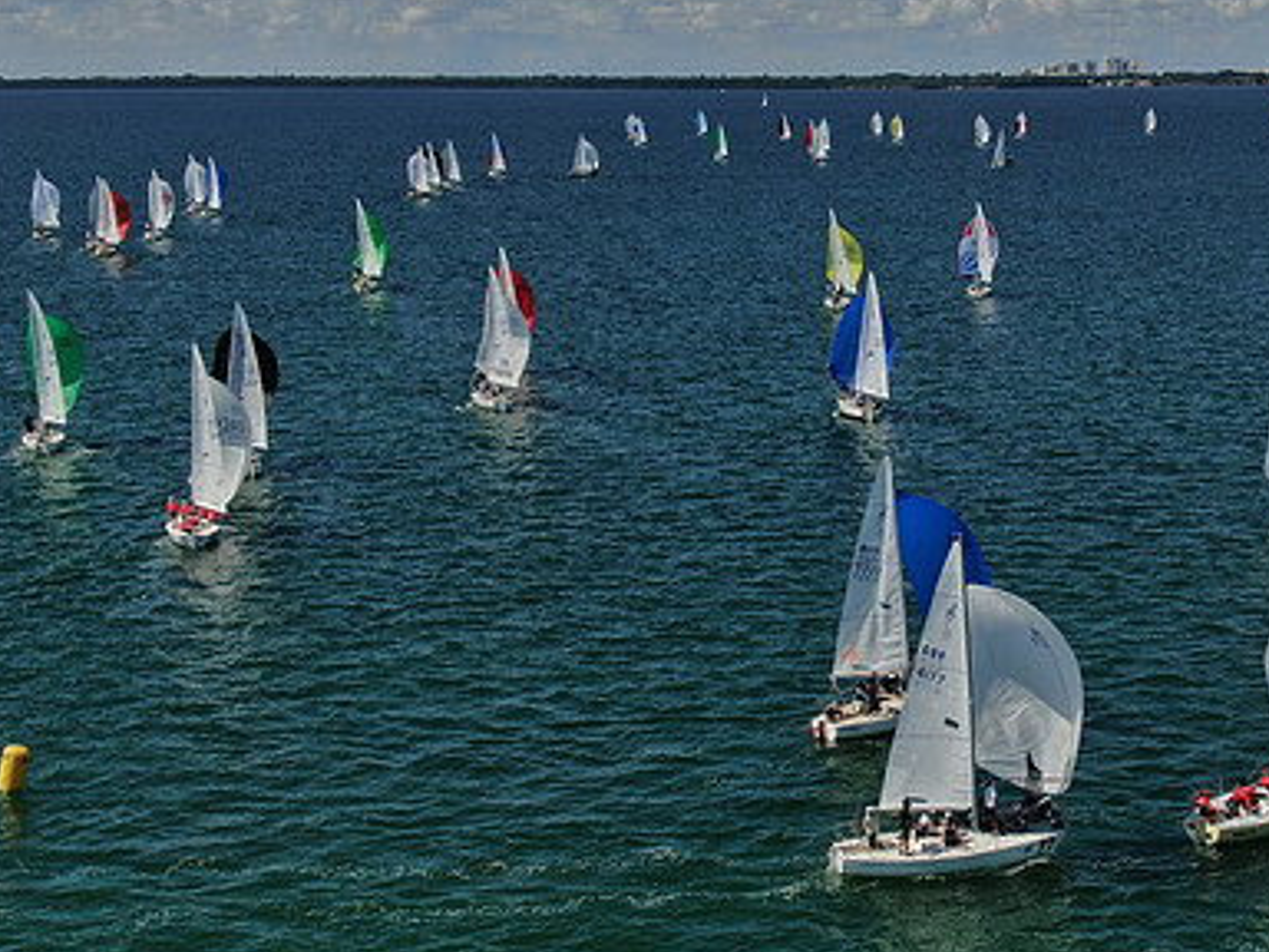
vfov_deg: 20.7
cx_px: 899
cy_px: 514
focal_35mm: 71
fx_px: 2603
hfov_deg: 27.1
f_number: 3.8
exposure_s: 1/2000
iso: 100
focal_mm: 8.42
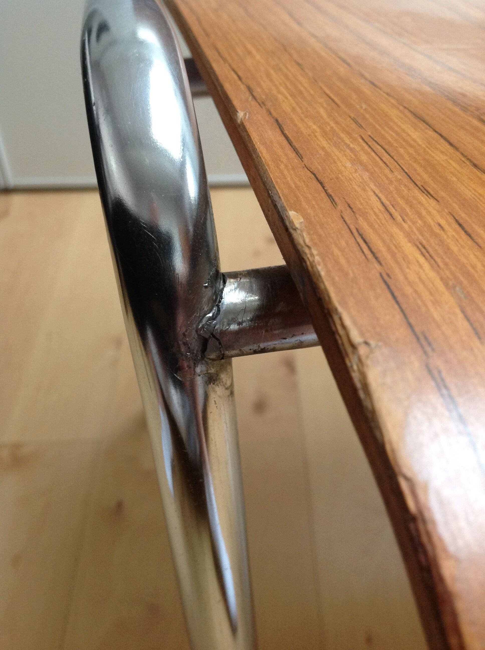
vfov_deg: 52.7
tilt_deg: -41.1
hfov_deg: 40.6
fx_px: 656
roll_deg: +3.5
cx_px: 242
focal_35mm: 35
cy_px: 325
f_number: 2.4
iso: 160
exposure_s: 1/15
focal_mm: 4.28
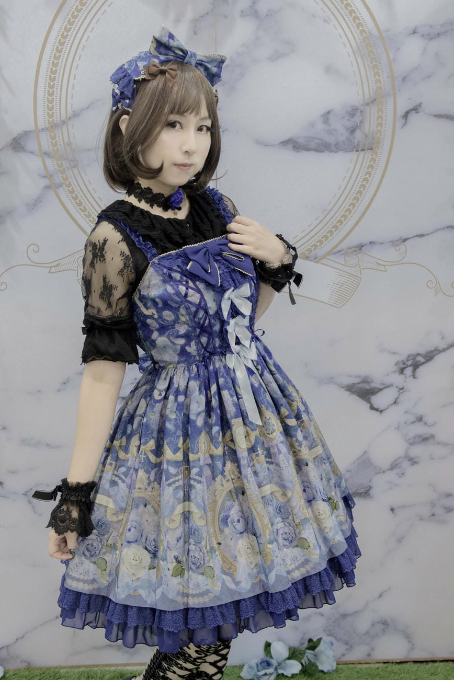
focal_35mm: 47
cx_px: 246
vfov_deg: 41.9
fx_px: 889
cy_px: 358
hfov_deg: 28.7
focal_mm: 34
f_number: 4
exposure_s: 1/60
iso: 1600
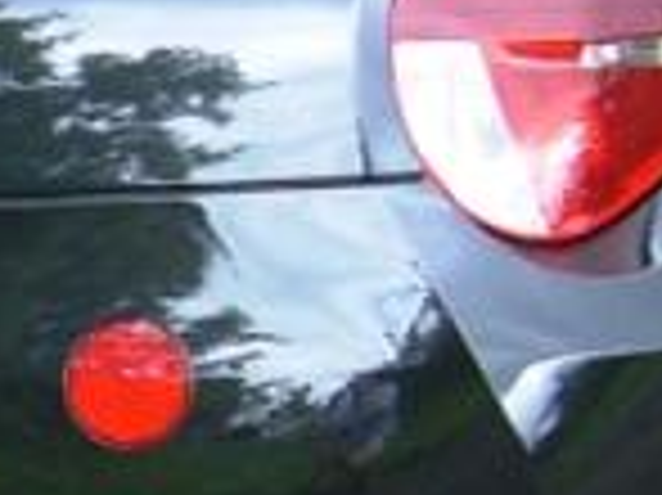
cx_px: -626
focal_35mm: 265
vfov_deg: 5.6
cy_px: 225
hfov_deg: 7.2
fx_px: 5064
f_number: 2.7
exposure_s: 1/160
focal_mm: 6.2
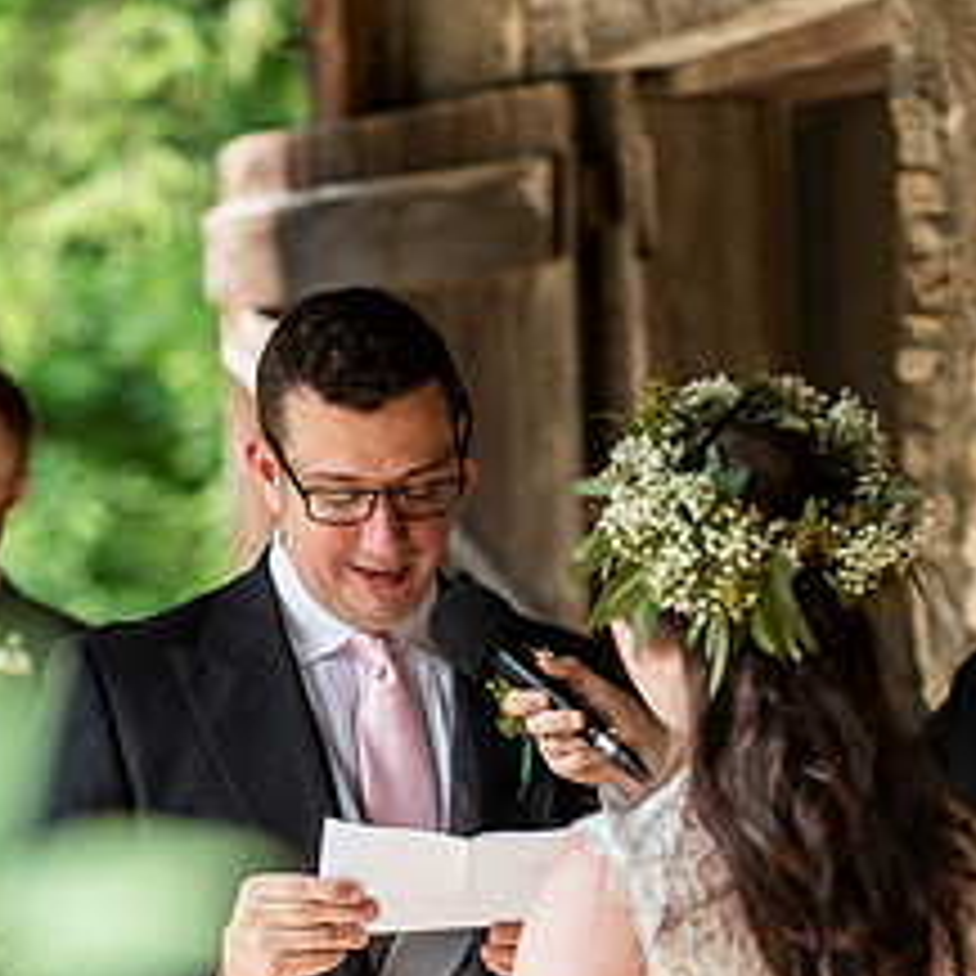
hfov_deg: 8.0
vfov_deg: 7.9
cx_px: 436
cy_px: 679
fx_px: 7018
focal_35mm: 220
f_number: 3.5
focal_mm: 125
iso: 400
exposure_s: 1/640
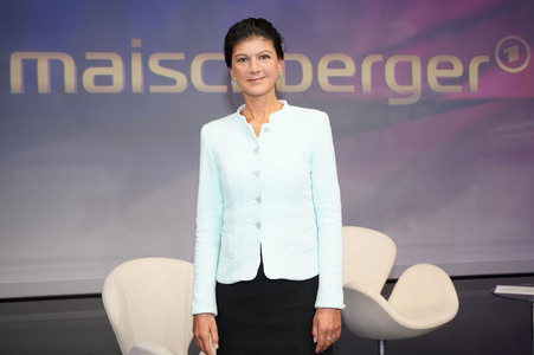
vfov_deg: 34.2
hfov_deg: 49.6
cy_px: 178
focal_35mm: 39
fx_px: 578
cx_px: 267
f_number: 5
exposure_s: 1/125
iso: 2000
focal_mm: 39
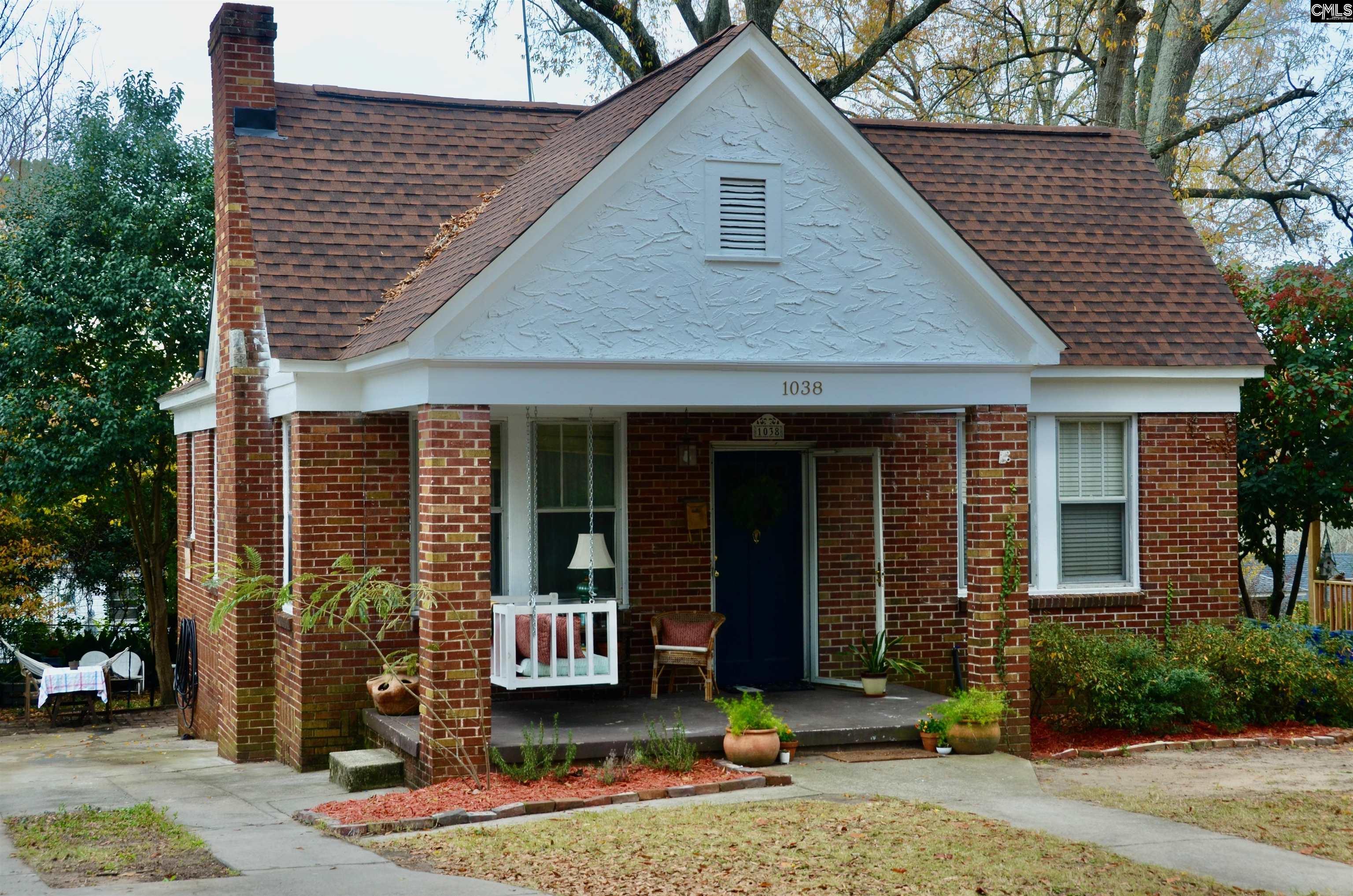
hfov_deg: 39.0
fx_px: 1913
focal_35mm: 51
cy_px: 448
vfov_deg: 26.4
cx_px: 676
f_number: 8
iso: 200
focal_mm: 34
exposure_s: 1/60
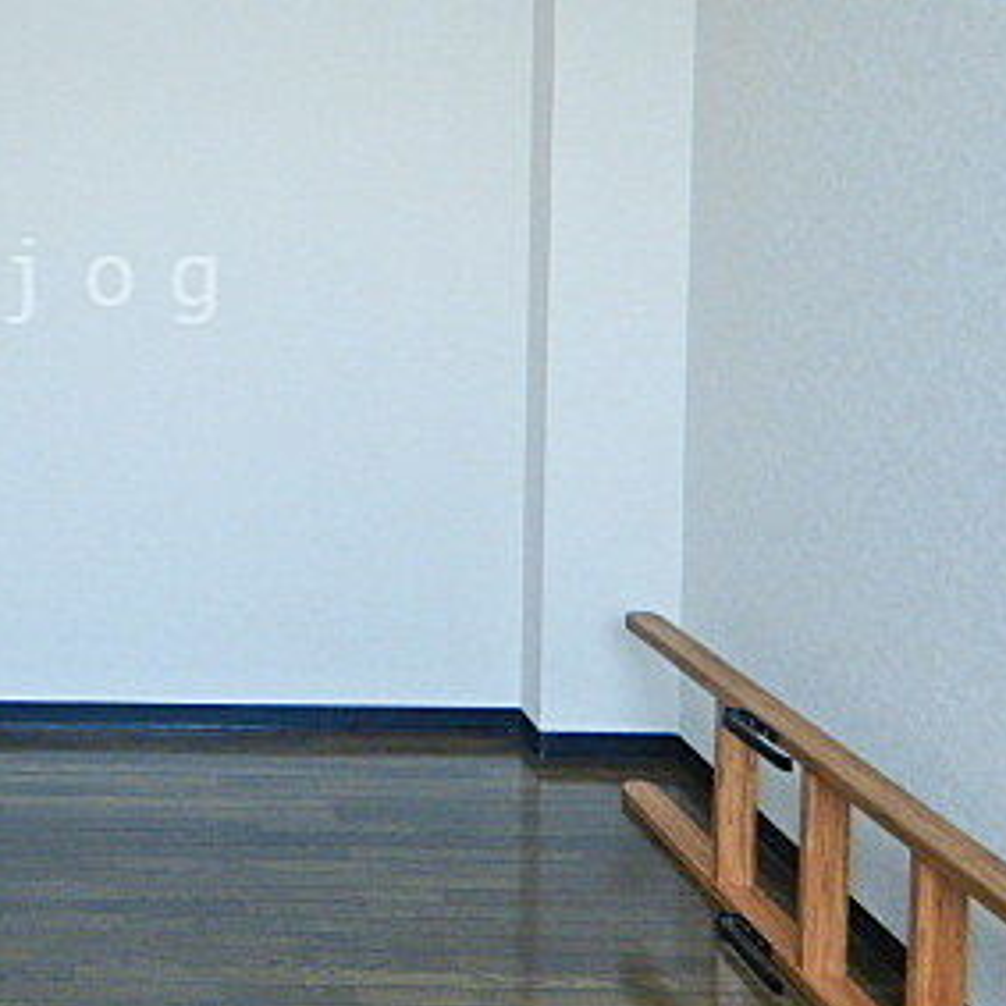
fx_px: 1578
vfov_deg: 34.8
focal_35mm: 48
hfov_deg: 32.4
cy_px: 281
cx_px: -7
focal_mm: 4.3
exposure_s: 1/30
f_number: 2.8
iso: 140
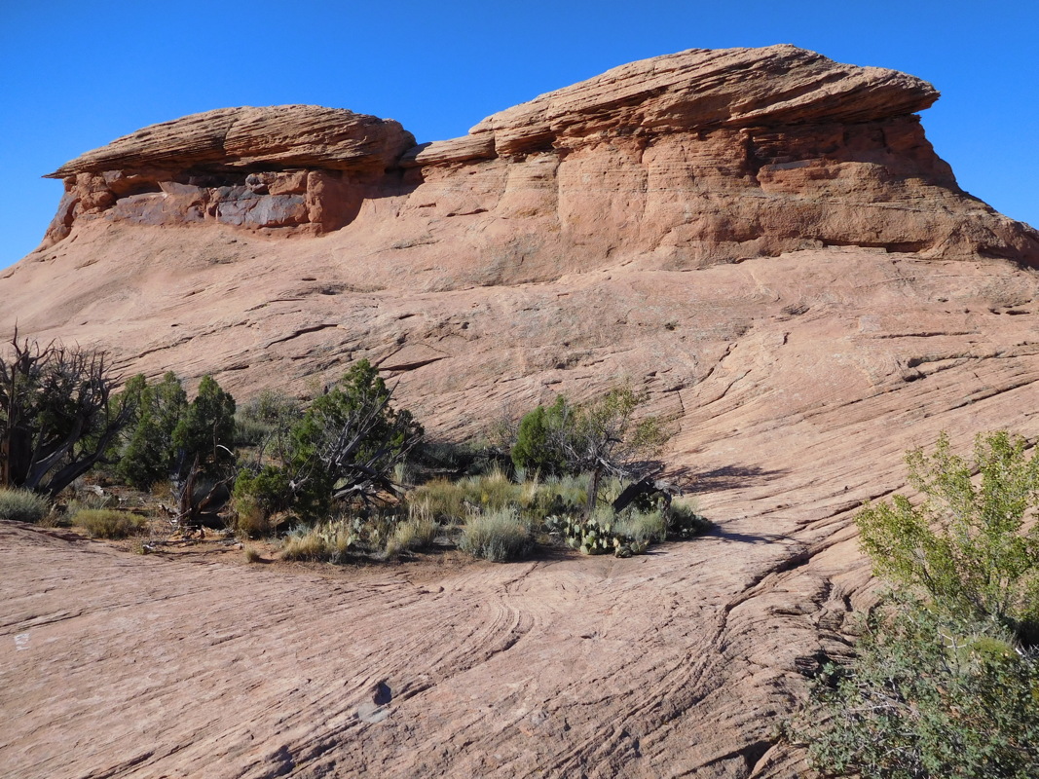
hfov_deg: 69.4
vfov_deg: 54.9
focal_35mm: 25
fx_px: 750
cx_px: 520
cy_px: 390
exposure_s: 1/1250
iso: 125
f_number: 3.4
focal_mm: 4.5
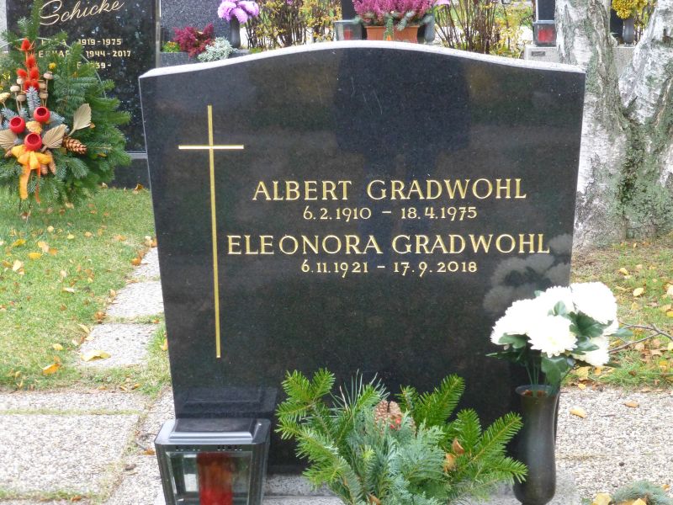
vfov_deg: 19.6
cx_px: 336
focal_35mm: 75
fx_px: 1458
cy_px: 252
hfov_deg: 26.0
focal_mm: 13.3
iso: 800
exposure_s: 1/80
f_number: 5
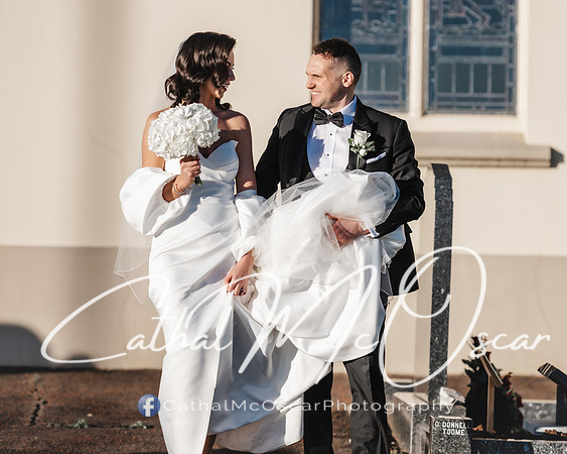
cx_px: 343
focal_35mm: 176
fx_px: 2951
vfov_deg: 8.8
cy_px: 201
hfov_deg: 11.0
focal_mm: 140
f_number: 2.8
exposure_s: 1/1250
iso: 100
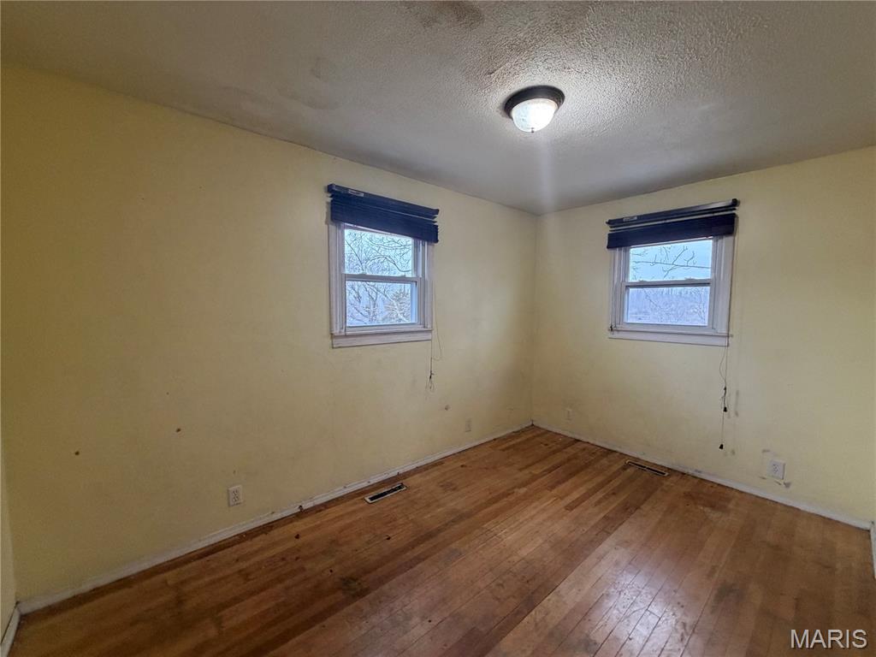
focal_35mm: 14
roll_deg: -0.3
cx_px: 438
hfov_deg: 102.1
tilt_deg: -4.7
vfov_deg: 85.7
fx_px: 354
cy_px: 328
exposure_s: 1/60
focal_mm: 2.22
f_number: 2.2
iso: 400
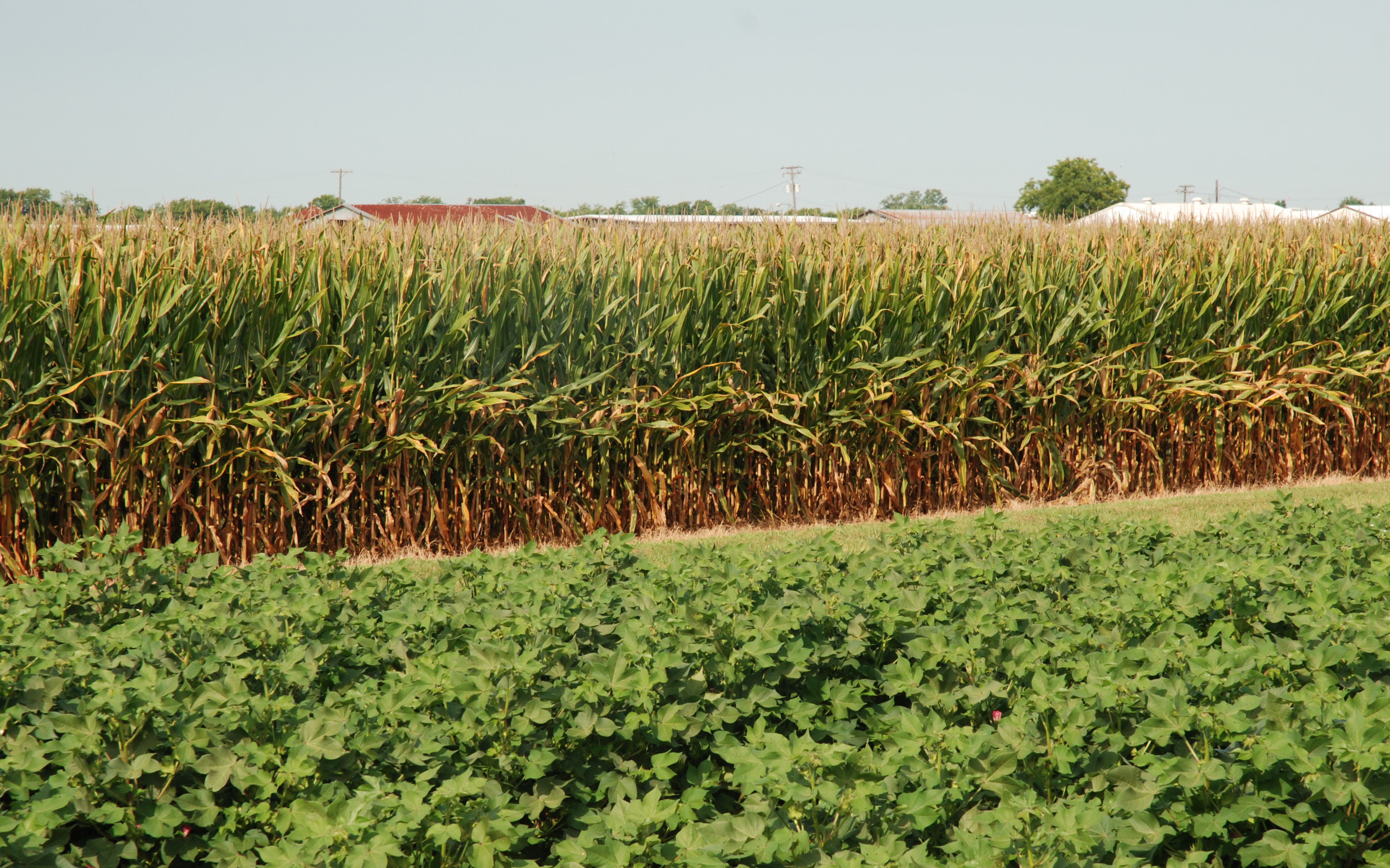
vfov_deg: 29.5
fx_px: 1651
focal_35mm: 44
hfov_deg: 45.7
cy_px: 475
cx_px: 694
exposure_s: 1/200
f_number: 8
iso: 200
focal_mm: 25
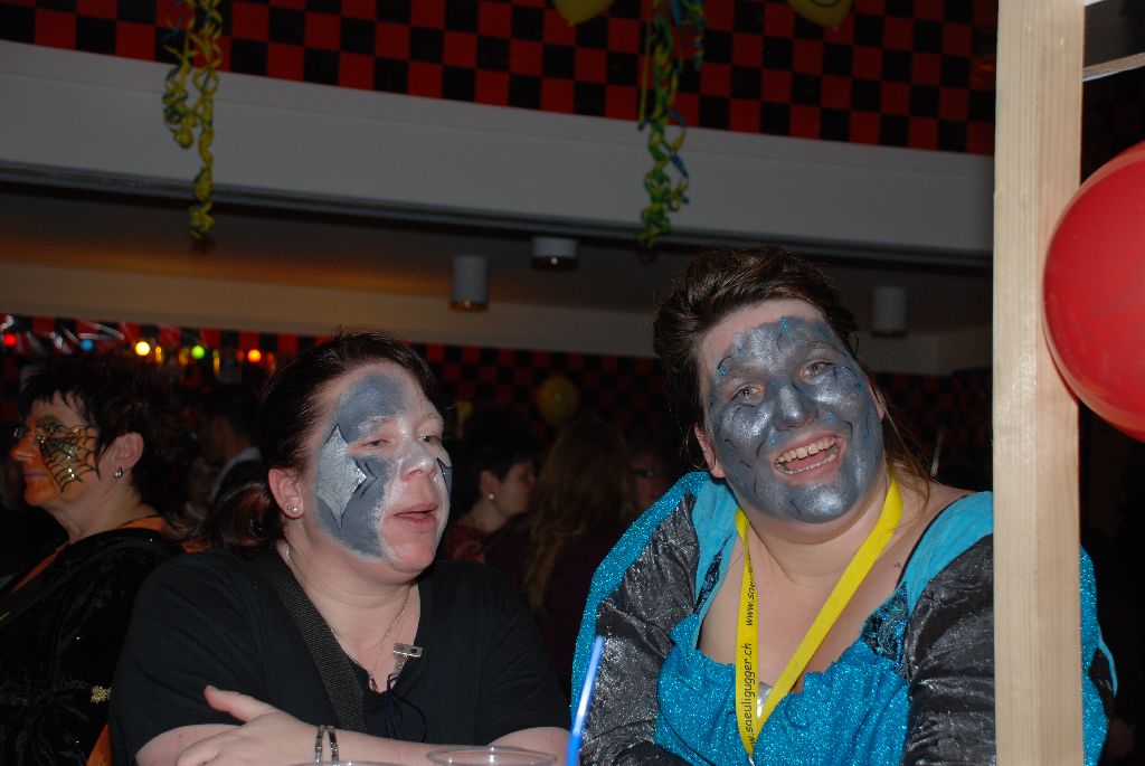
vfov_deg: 25.8
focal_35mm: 52
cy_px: 383
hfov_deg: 37.8
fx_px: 1671
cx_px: 572
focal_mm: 35
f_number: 4.5
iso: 200
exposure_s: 1/60
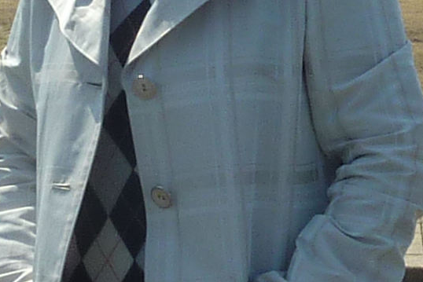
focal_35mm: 190
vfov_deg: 7.1
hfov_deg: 10.8
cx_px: 240
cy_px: -163
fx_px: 2233
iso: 80
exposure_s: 1/500
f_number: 5
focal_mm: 4.4
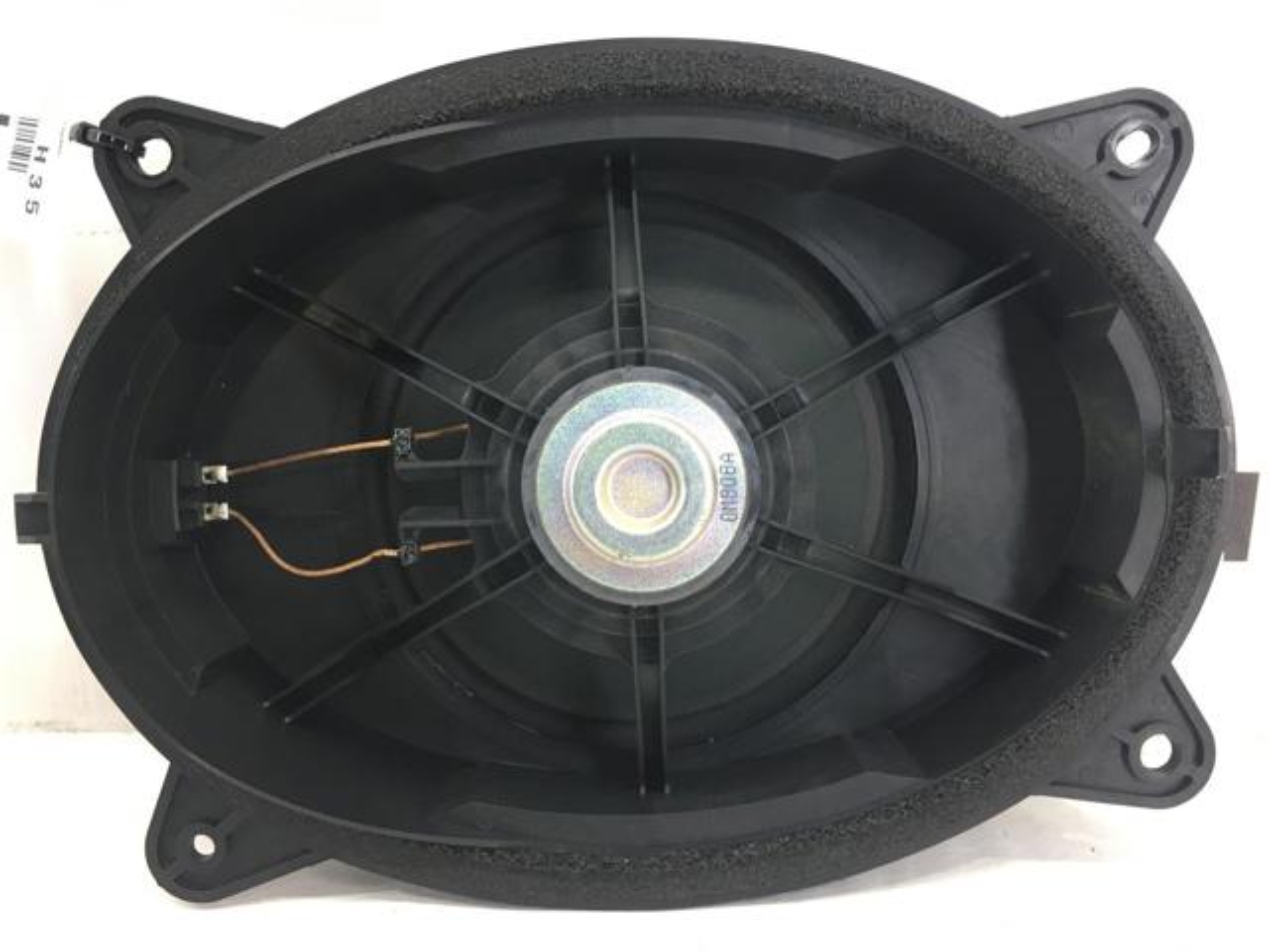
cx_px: 634
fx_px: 1063
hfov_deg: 61.7
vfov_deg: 48.2
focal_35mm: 29
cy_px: 476
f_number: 2.2
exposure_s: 1/33
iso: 80
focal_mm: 4.15
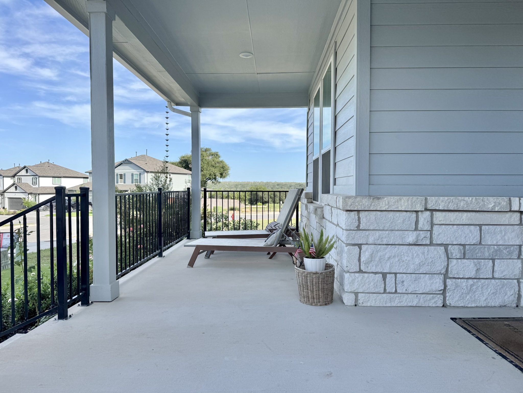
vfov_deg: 56.8
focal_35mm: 24
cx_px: 262
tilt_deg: -2.1
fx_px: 363
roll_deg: -0.1
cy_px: 196
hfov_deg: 71.6
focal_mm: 6.76
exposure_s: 1/1923
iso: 80
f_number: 1.78
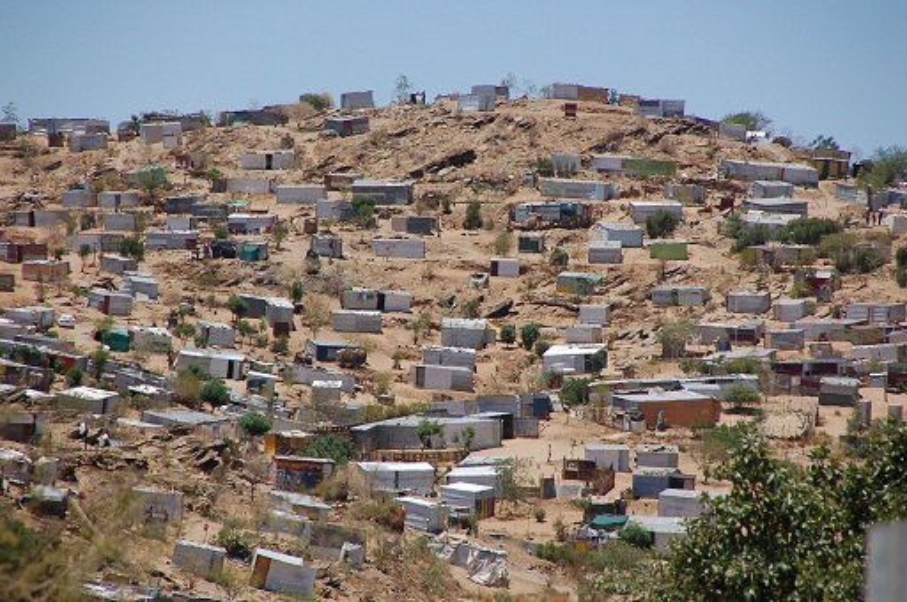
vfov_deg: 4.6
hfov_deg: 6.9
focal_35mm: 300
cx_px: 454
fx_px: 7549
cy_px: 301
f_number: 7.1
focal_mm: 200
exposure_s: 1/800
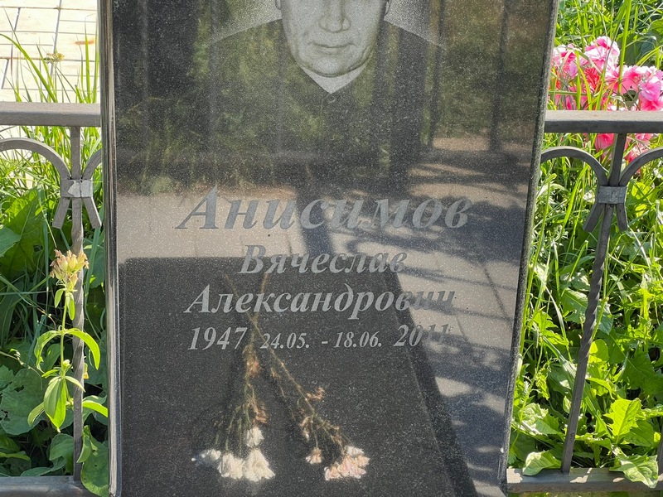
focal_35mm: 77
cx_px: 332
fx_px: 1475
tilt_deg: -26.3
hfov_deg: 25.3
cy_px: 248
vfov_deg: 19.1
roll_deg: -5.6
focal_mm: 9
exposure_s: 1/99
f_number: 2.8
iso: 32
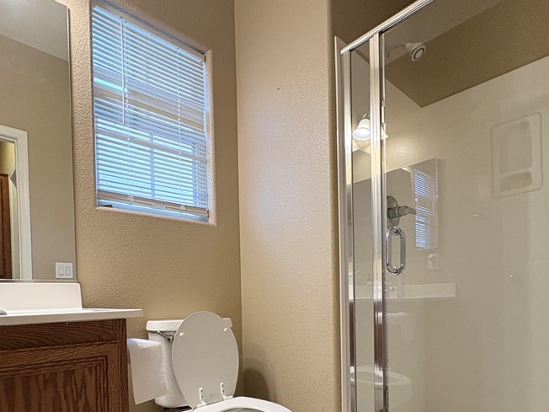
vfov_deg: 58.2
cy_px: 304
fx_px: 349
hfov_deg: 76.0
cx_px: 237
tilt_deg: -1.2
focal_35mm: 22
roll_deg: +2.3
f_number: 2.2
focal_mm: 2.22
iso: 250
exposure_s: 1/60
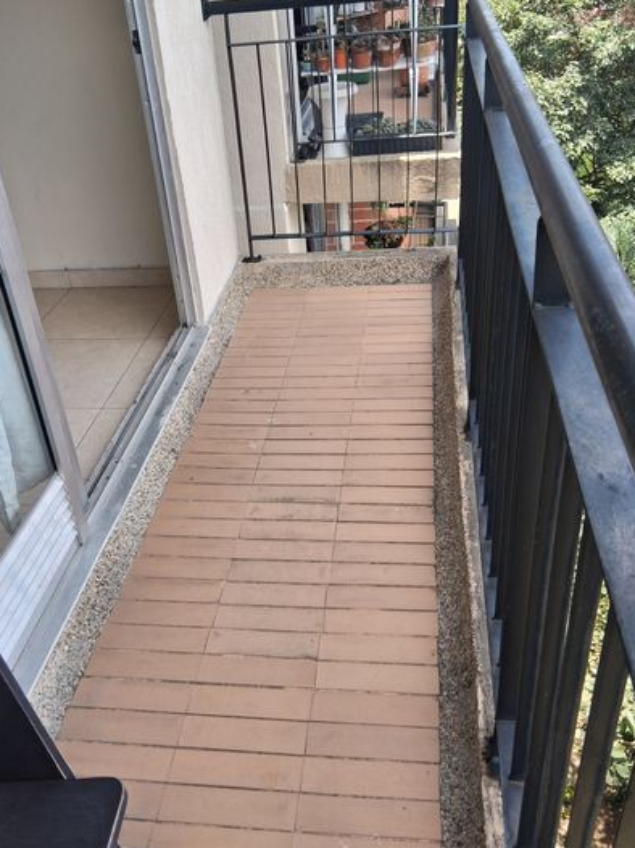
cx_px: 268
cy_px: 380
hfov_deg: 42.8
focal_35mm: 33
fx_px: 808
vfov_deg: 55.3
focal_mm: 3.98
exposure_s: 1/124
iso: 25
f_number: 1.8
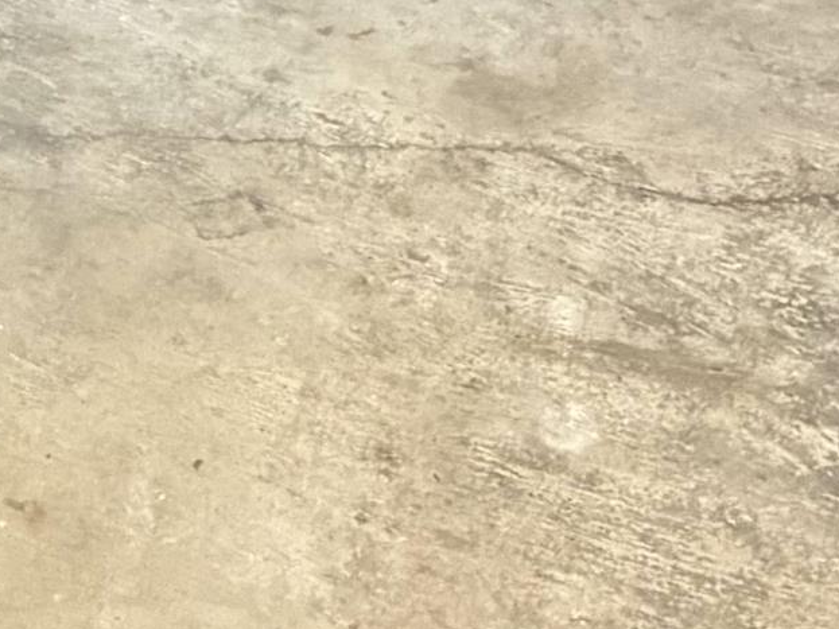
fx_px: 1672
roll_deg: +3.8
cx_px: -168
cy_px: -496
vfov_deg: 17.4
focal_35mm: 69
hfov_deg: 25.3
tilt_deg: -15.5
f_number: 2.2
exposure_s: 1/60
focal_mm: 2.22
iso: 500
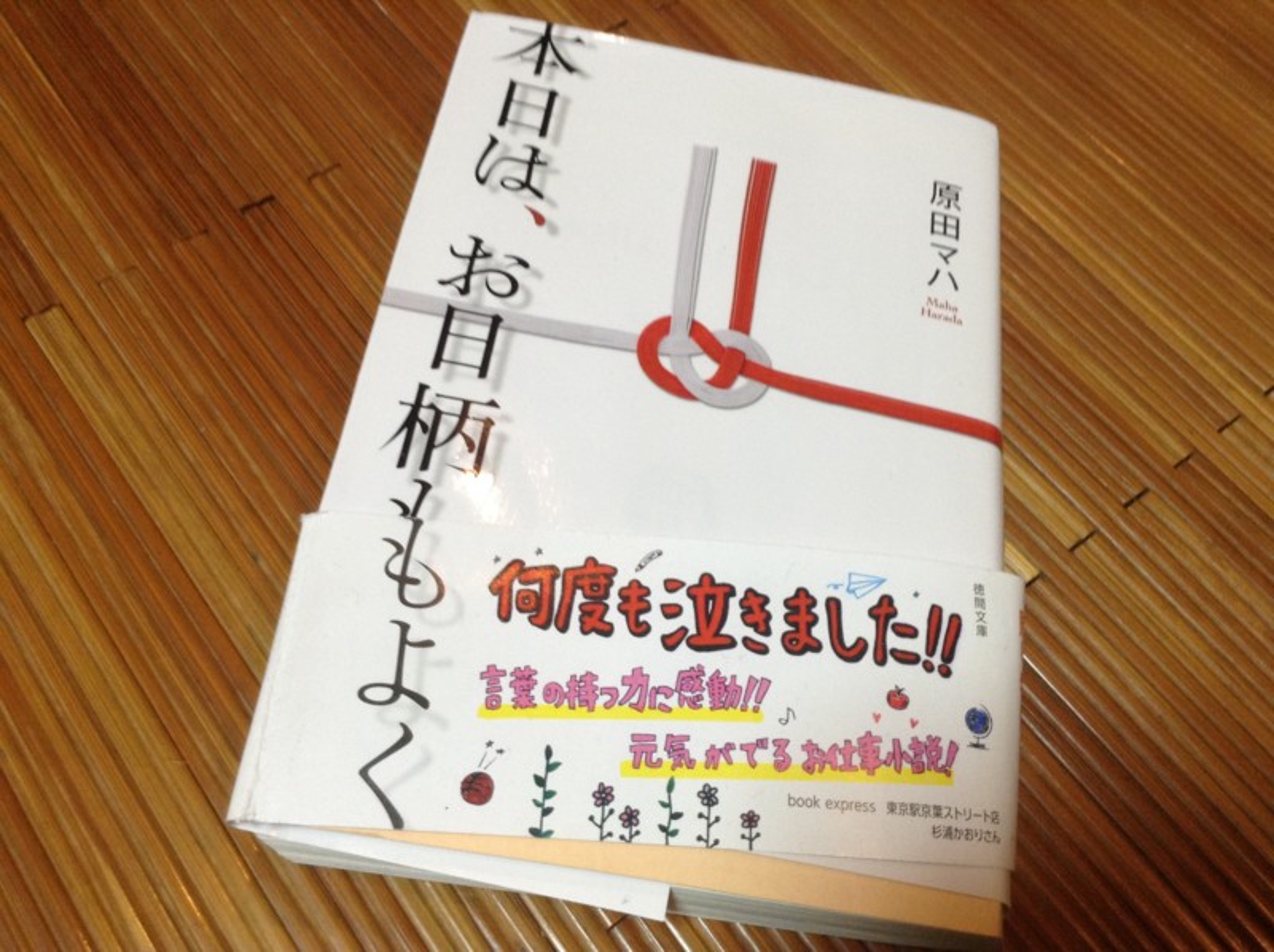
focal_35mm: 33
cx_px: 637
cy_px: 476
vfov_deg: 42.9
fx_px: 1213
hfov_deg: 55.4
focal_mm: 3.3
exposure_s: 1/24
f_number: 2.4
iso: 80
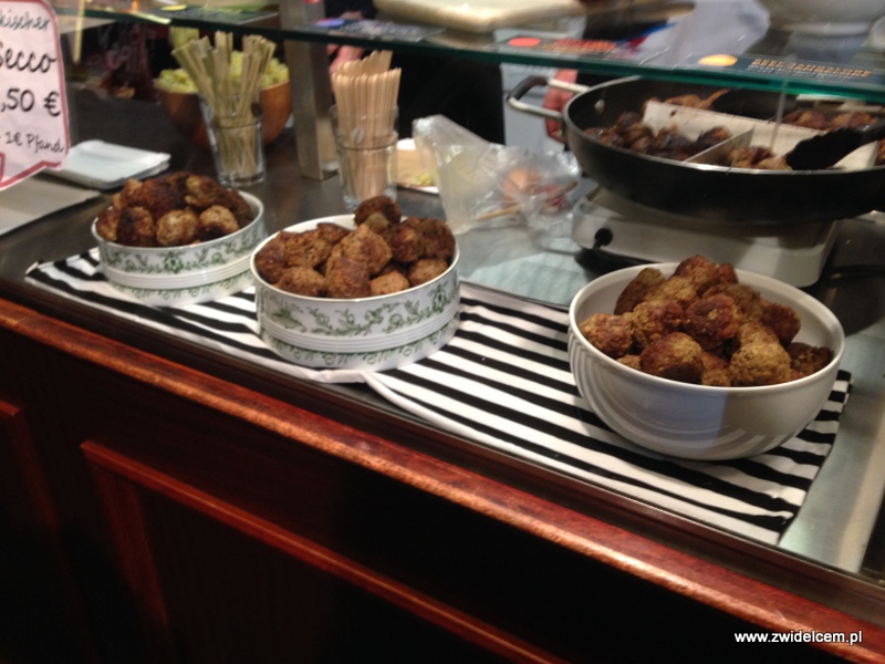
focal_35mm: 33
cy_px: 332
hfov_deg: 55.4
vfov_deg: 42.9
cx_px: 442
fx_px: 844
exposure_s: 1/20
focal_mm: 4.12
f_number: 2.4
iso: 125
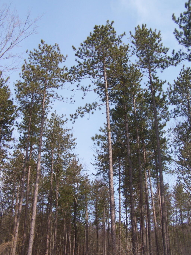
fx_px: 280
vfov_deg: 49.0
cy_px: 128
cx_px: 96
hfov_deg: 37.7
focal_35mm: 38
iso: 80
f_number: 4
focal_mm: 6.3
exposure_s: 1/640
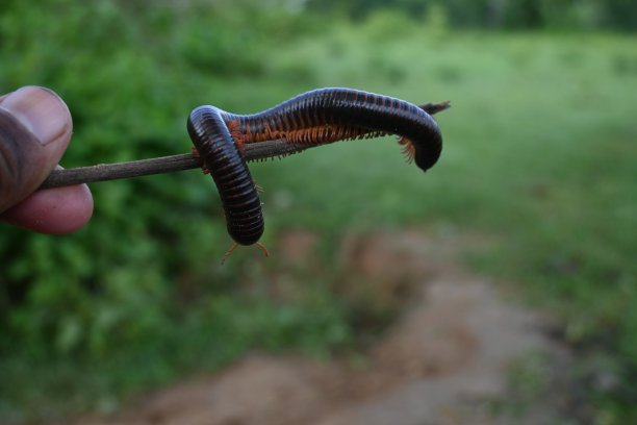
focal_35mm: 40
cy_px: 212
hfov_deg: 48.7
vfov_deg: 33.6
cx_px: 318
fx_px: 703
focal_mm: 26.5
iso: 100
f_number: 5
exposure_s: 1/160
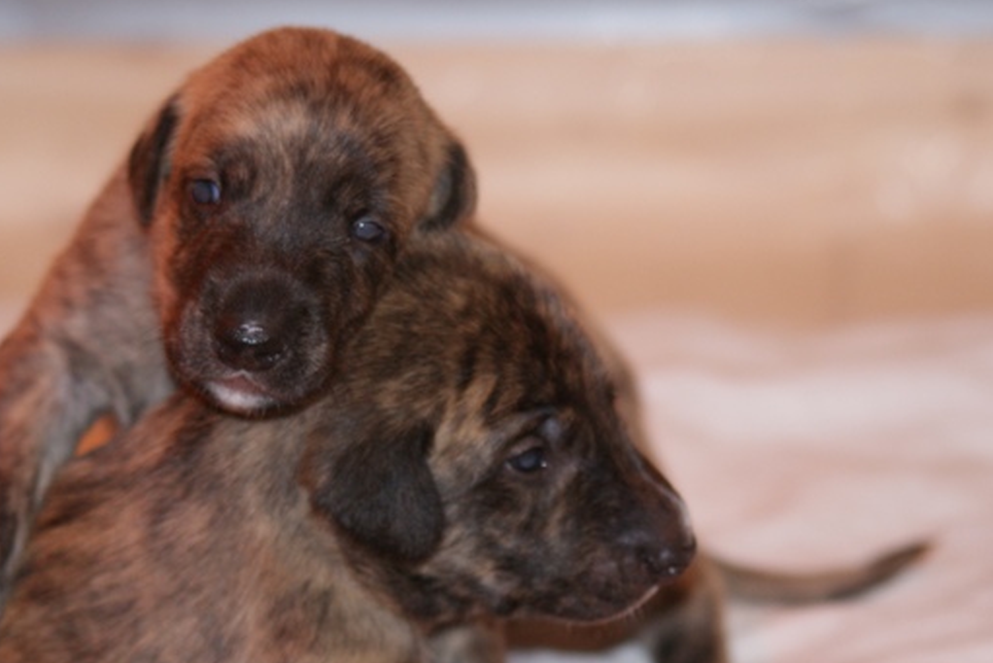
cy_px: 368
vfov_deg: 8.1
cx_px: 379
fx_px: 4663
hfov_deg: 12.1
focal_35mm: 169
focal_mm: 90
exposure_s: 1/125
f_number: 4.5
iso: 400
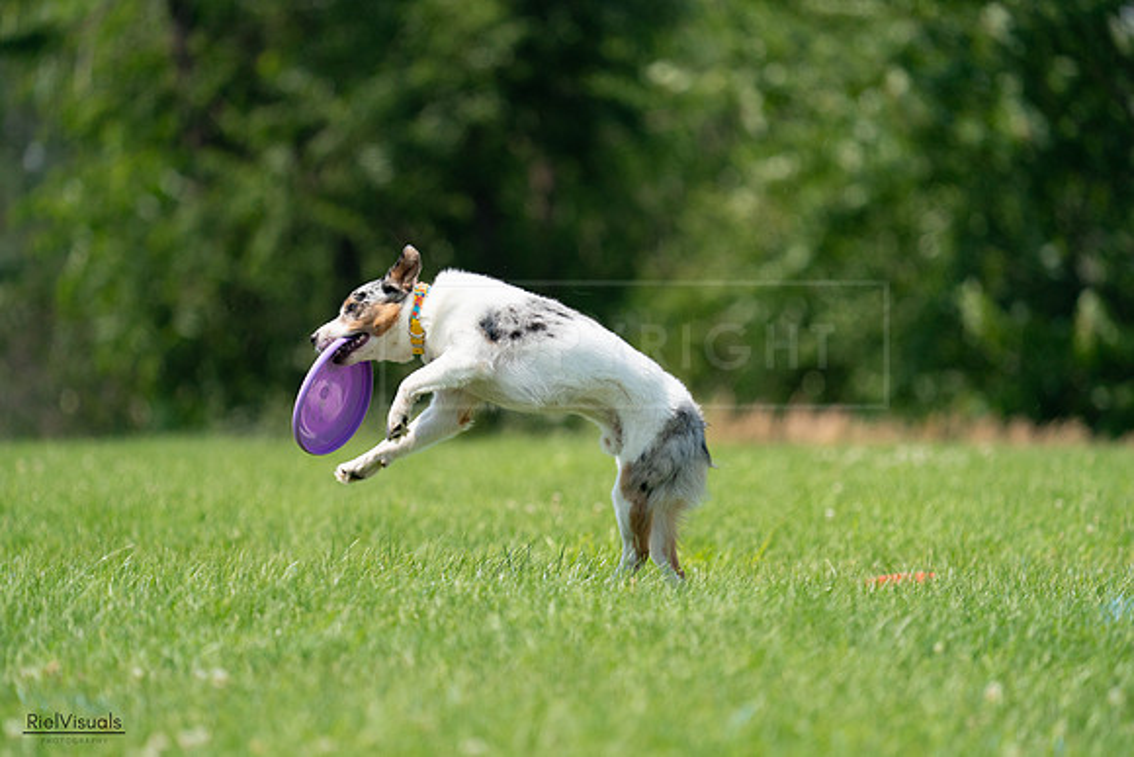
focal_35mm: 441
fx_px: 13894
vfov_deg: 3.1
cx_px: 567
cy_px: 378
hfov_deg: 4.7
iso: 1000
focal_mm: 441
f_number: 6.3
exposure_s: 1/4000
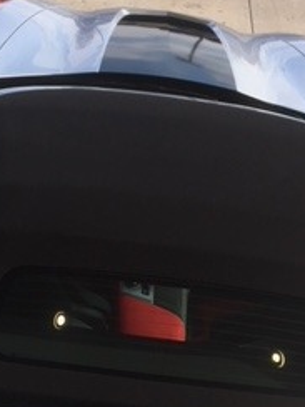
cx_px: 135
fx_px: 893
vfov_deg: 24.6
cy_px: 399
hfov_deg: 19.4
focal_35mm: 76
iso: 25
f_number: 2.2
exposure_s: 1/905
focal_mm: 4.15
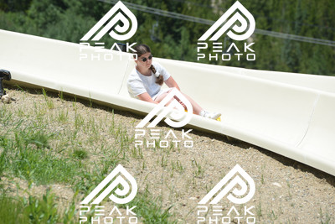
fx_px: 1815
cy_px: 112
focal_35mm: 195
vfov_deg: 7.0
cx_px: 168
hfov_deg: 10.5
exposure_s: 1/1250
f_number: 6.3
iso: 400
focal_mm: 195
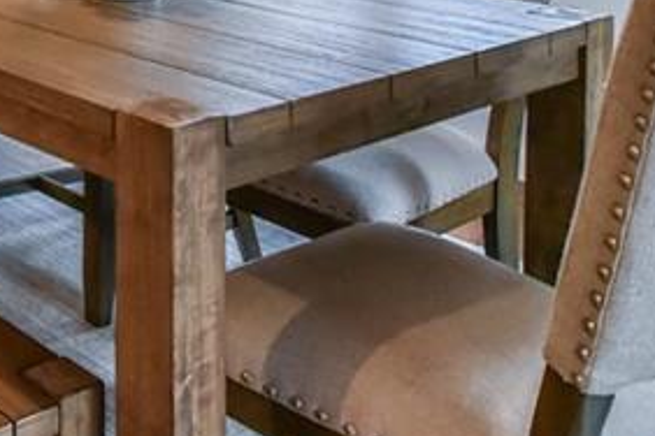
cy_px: -224
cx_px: -146
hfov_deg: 29.3
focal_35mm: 58
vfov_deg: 20.1
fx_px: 1055
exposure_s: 1/60
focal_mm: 16
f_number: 8
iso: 4000
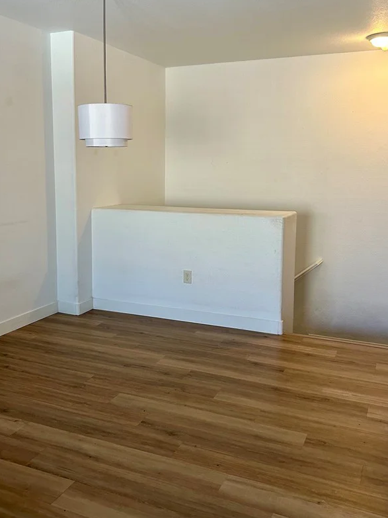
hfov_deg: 41.7
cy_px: 235
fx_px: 508
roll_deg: -0.6
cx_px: 176
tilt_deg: -6.4
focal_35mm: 34
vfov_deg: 53.9
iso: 125
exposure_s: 1/120
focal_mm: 5.7
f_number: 1.5
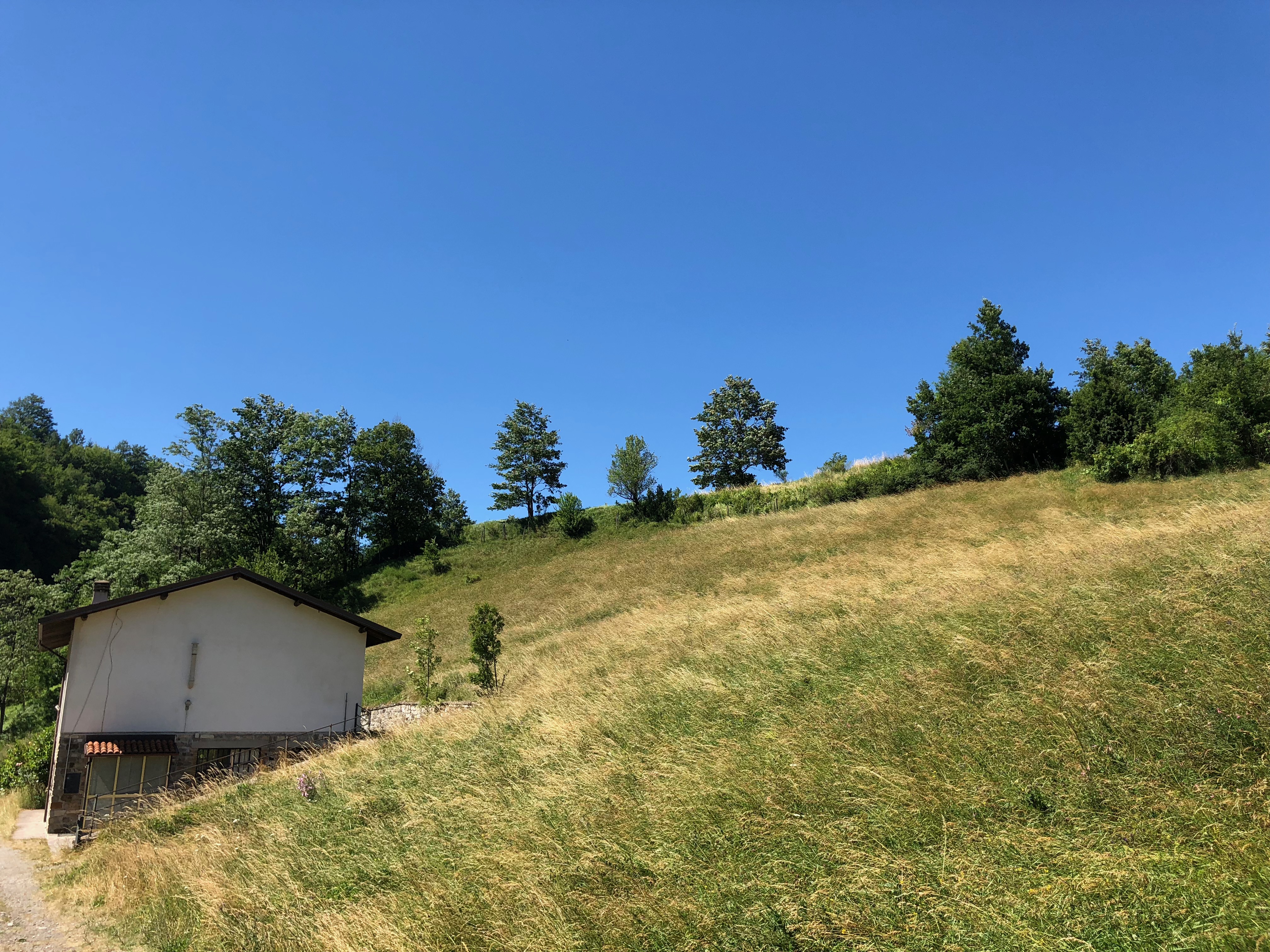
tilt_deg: +15.8
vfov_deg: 49.7
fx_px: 1027
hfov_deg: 63.4
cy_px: 476
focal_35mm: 28
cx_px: 635
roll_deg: +1.0
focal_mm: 4
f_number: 1.8
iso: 20
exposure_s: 1/1297
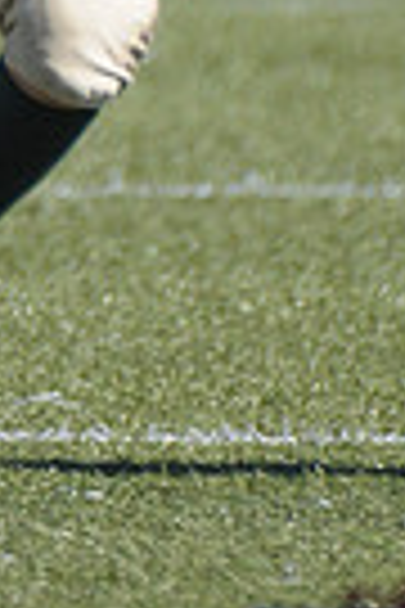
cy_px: -369
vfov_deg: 0.8
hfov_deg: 0.5
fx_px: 43382
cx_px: 52
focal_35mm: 2571
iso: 640
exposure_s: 1/3200
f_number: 4
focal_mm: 400
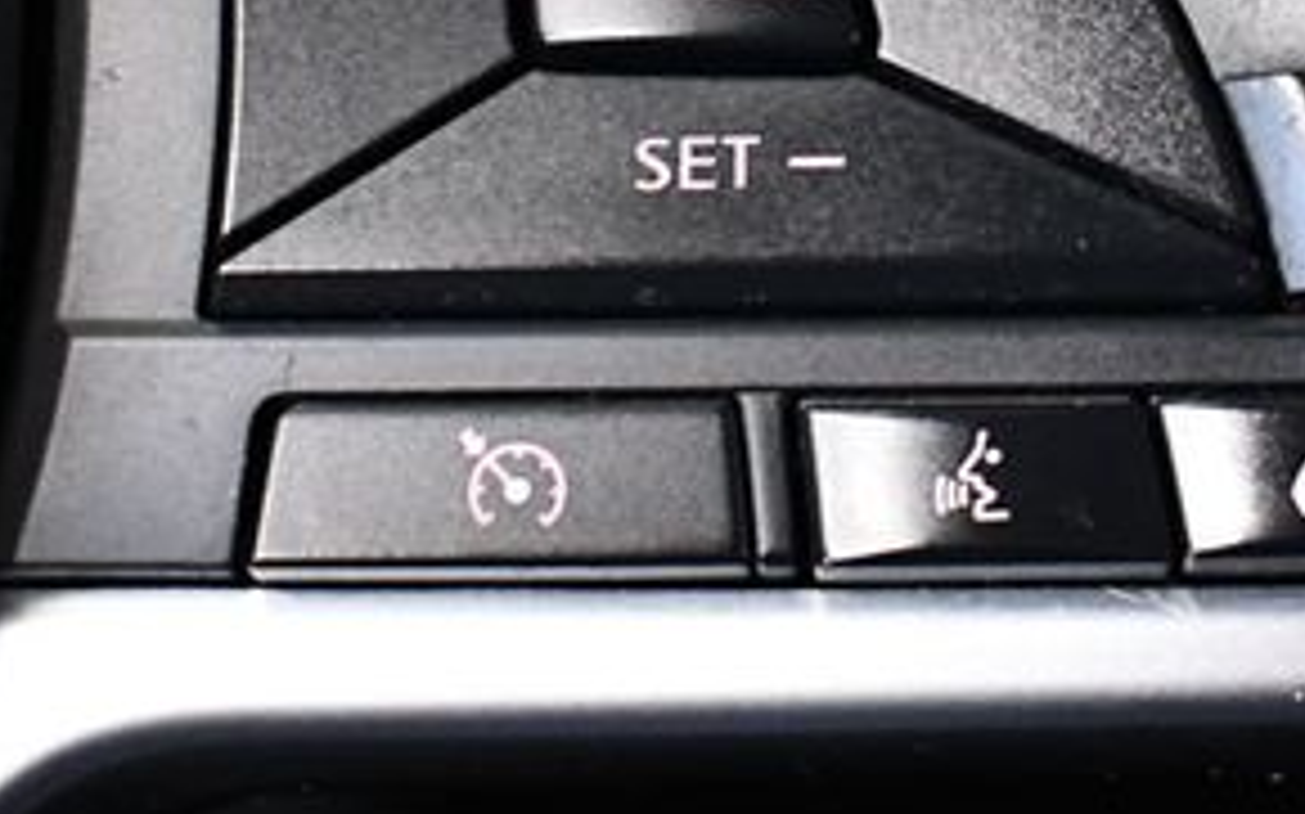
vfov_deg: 14.3
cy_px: 9
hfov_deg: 23.0
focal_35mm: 90
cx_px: 806
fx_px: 3200
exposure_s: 1/60
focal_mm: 20
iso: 3600
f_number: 3.8
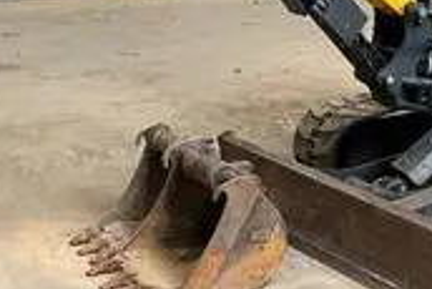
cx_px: 281
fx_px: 1009
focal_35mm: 84
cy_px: 38
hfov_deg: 24.1
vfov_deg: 16.1
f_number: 1.8
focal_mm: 3
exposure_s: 1/60
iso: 125
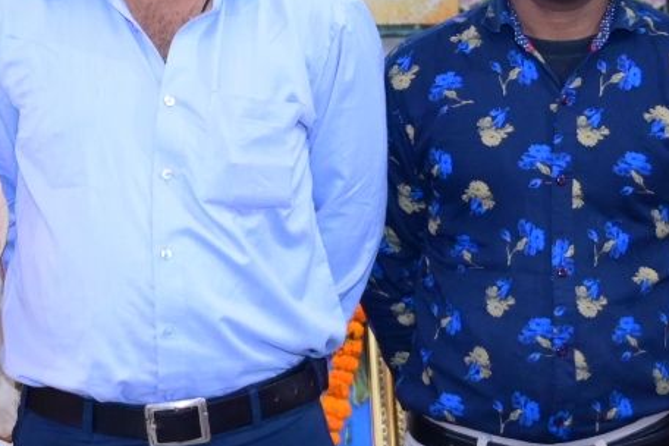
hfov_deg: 12.9
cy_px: 101
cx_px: 153
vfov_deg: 8.6
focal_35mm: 159
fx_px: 2955
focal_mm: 24
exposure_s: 1/160
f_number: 4
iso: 1600
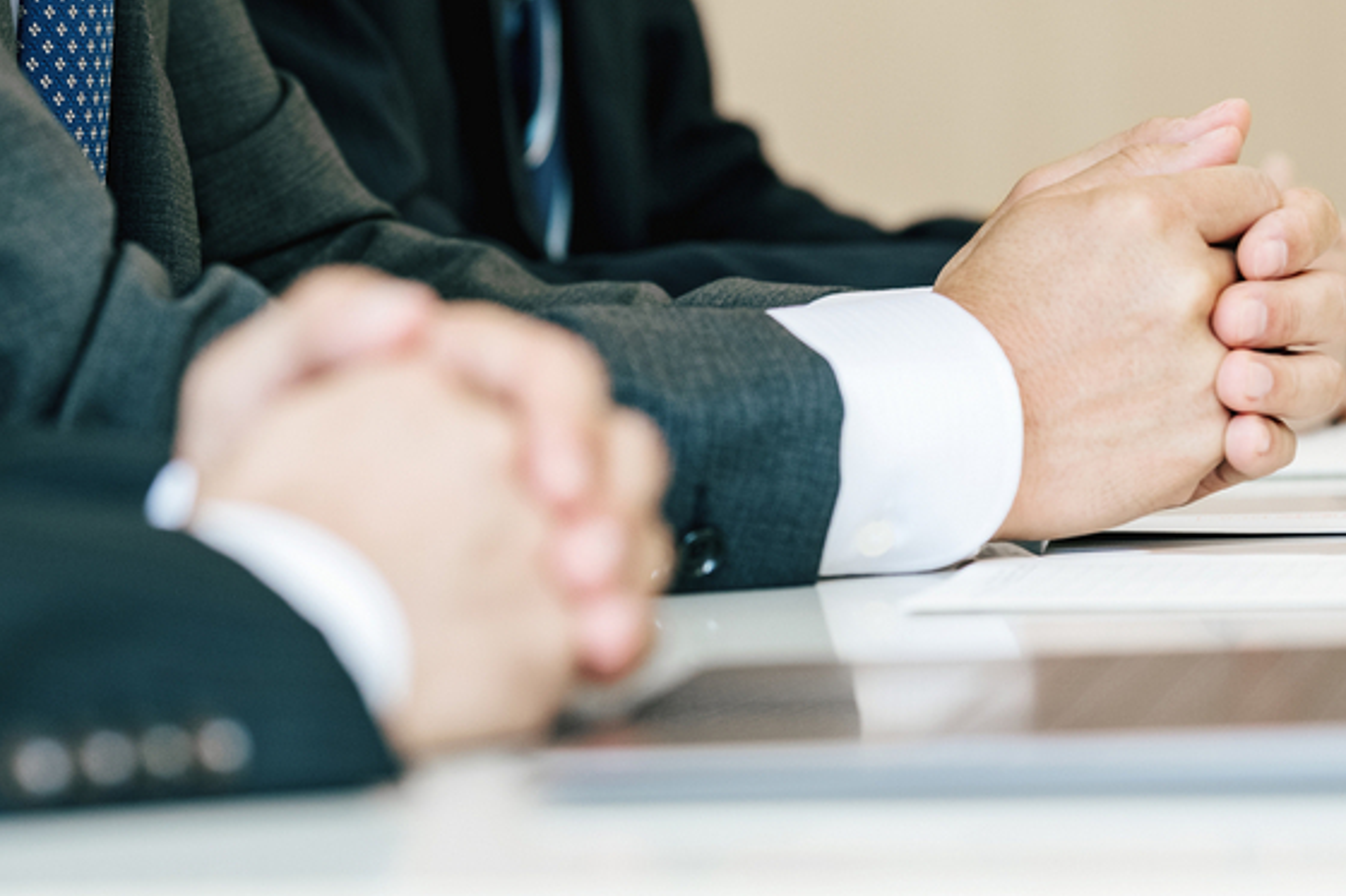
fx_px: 8410
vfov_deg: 6.1
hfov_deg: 9.1
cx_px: 411
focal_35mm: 225
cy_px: -26
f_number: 2.8
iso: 500
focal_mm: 105
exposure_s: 1/200
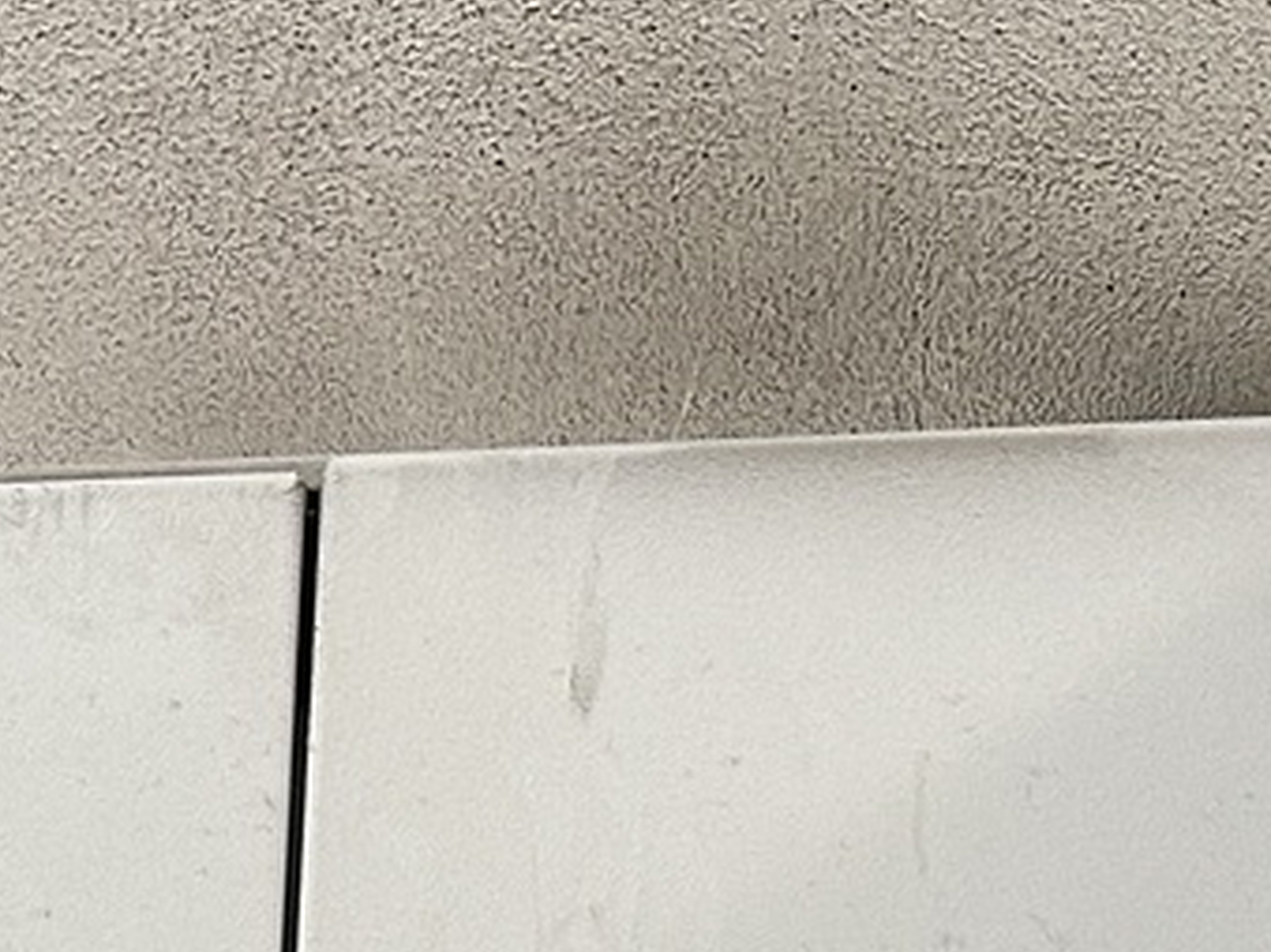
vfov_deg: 8.8
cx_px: -720
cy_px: 2661
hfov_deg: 12.8
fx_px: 5322
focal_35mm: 145
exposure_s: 1/50
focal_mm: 6.86
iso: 125
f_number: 1.78
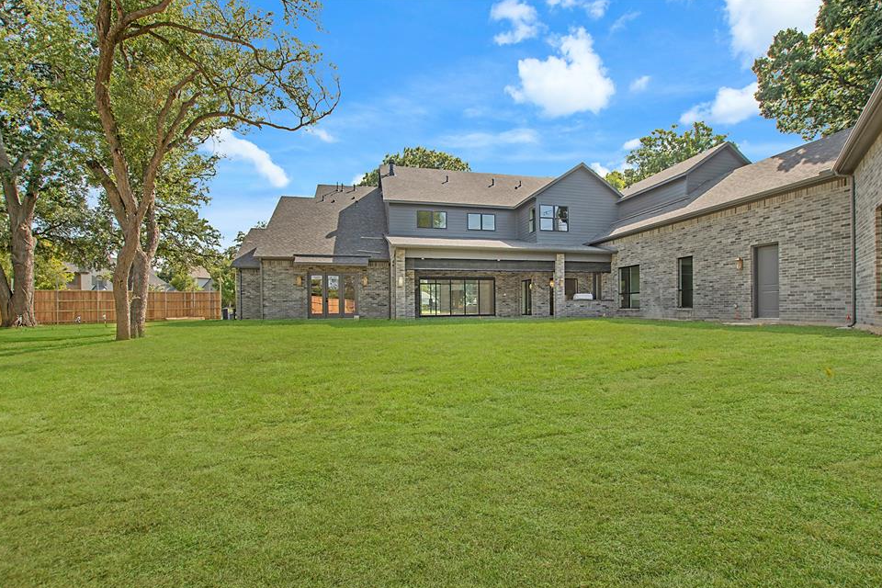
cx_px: 463
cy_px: 310
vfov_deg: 73.7
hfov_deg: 96.7
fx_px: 392
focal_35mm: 16
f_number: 7.1
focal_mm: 10
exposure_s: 1/250
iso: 100
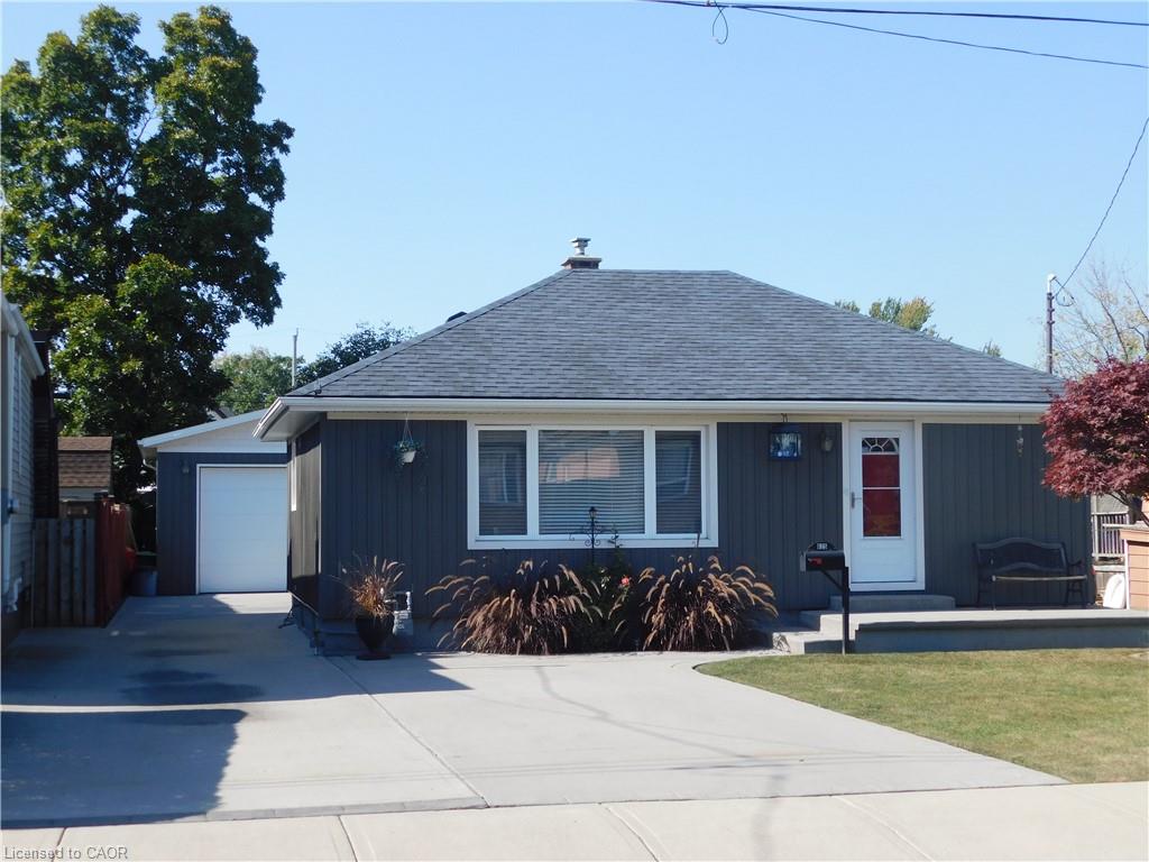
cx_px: 574
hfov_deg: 37.5
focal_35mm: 51
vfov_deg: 28.6
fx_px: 1693
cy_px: 431
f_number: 3.8
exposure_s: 1/640
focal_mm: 9
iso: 125
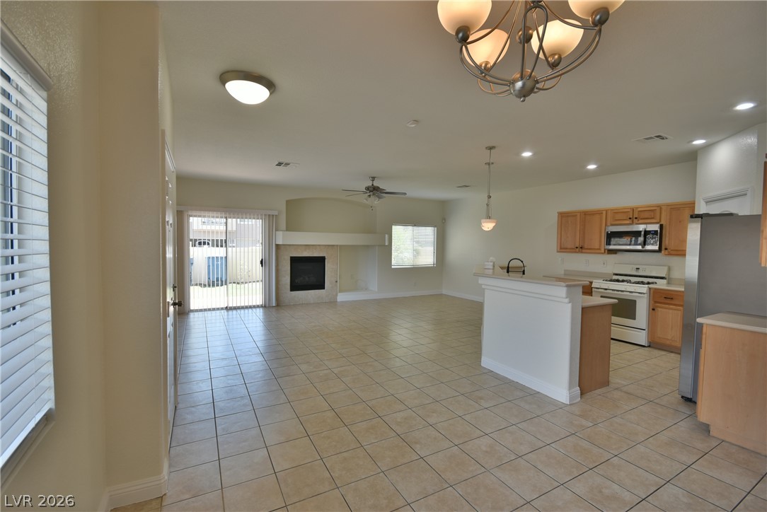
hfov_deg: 100.4
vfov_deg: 77.4
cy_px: 256
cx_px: 384
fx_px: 320
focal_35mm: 15
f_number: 6.3
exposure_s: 1/30
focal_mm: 10
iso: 400
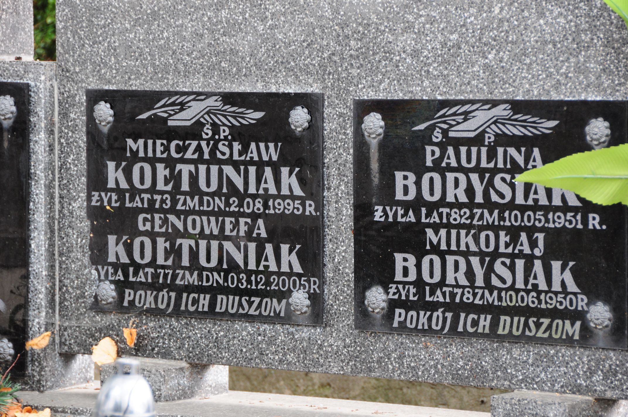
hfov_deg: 10.6
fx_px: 3398
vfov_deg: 7.0
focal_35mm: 195
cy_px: 208
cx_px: 314
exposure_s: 1/40
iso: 640
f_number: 7.1
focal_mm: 130
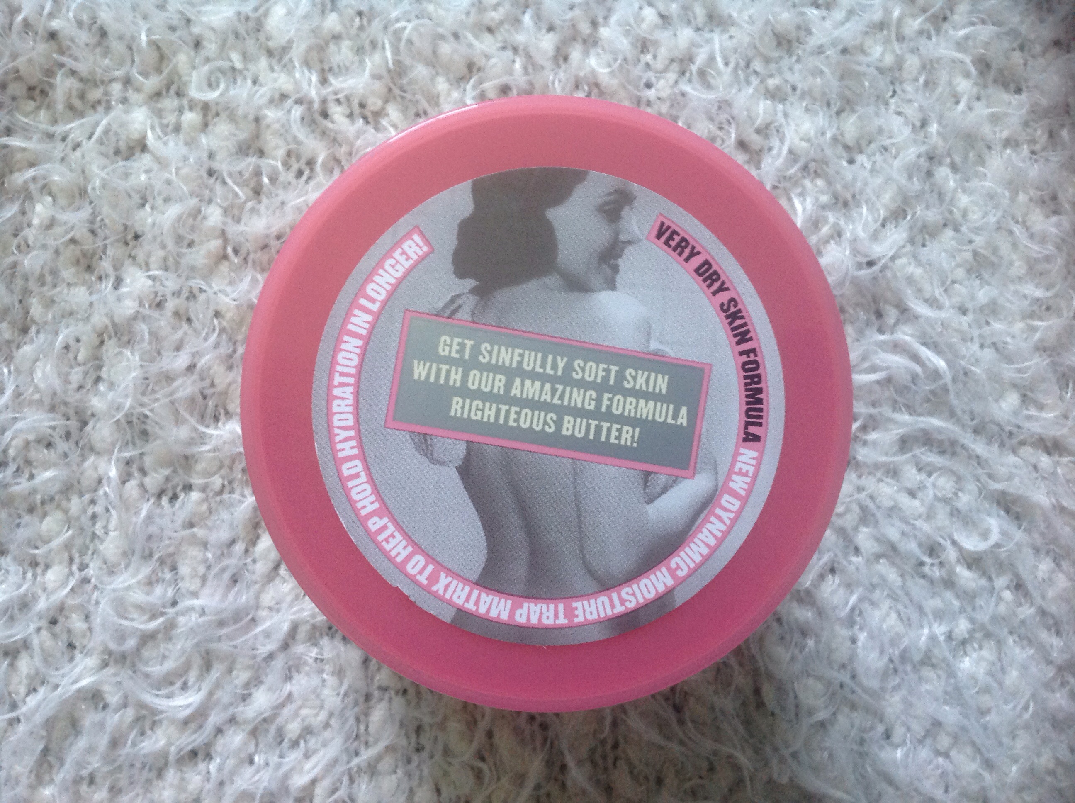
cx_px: 538
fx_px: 1085
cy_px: 402
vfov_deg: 40.6
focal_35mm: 35
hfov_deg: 52.7
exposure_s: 1/15
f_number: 2.4
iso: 200
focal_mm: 4.28
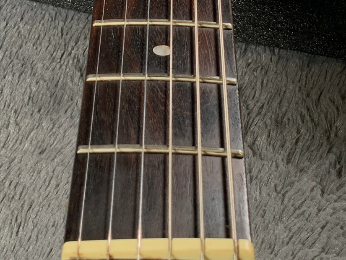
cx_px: 147
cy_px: -5
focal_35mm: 90
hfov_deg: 21.8
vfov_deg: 16.1
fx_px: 900
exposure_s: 1/104
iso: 32
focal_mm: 3
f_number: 1.8
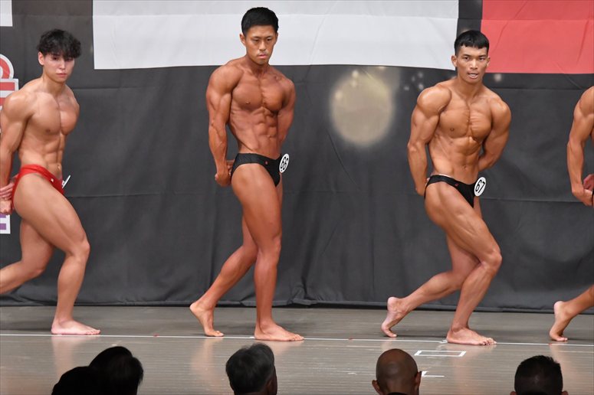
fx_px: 3579
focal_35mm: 217
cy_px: 198
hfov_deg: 9.5
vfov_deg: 6.3
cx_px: 297
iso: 6400
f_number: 5.6
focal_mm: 145
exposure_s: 1/400
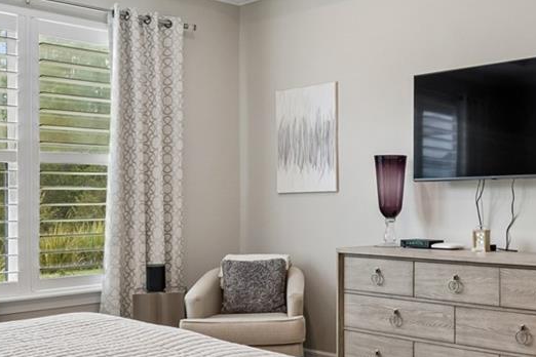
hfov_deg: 42.0
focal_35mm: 46
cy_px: 185
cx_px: 369
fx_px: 685
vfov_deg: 29.2
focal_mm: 10
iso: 100
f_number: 7.1
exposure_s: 1/8
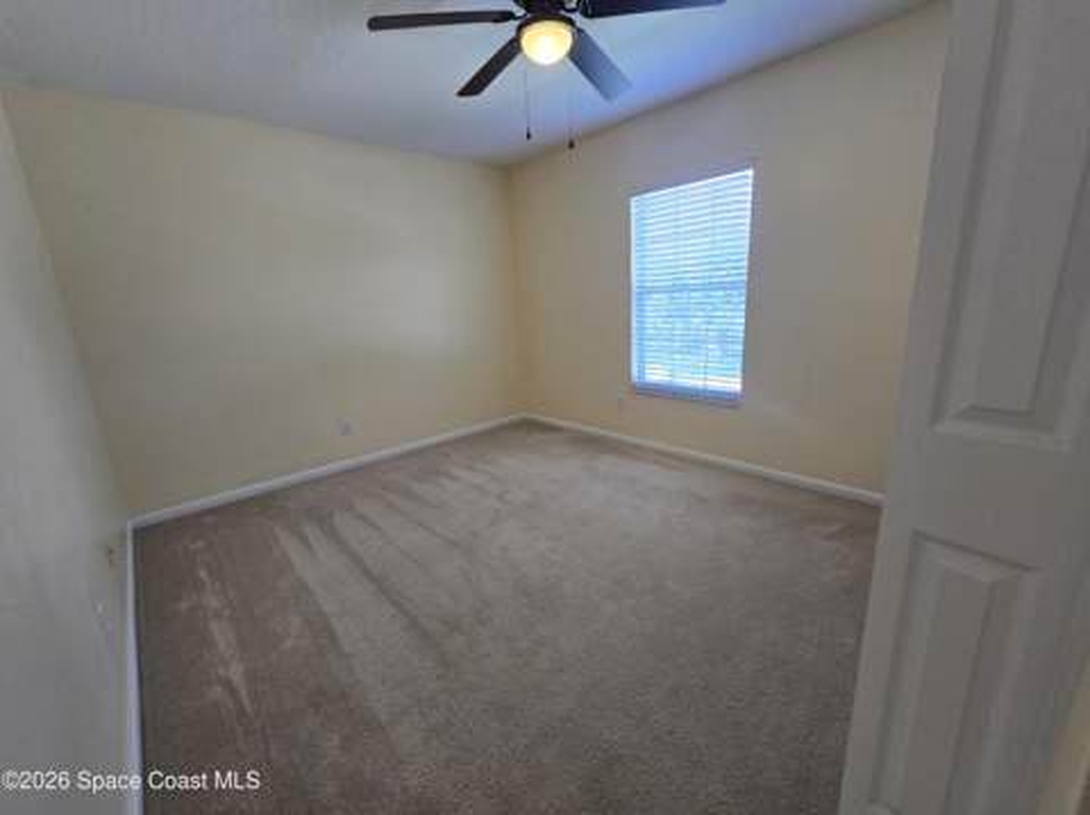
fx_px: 409
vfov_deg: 89.8
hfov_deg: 106.2
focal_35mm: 13
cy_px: 408
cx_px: 545
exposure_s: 1/60
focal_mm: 2.2
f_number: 2.2
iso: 64
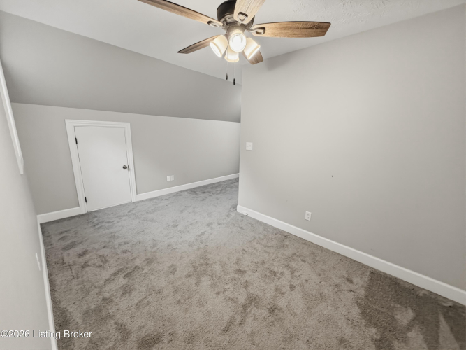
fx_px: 188
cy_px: 175
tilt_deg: -13.3
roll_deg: -1.7
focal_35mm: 14
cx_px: 233
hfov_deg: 102.1
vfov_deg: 85.7
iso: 320
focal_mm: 2.2
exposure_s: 1/60
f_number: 2.2
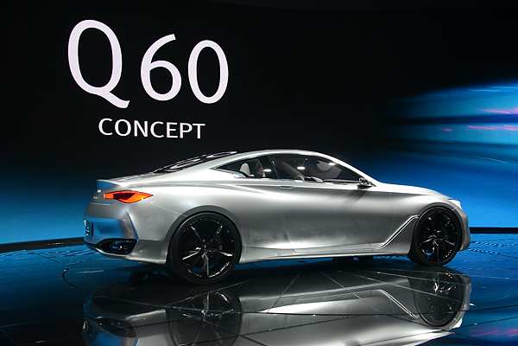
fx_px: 633
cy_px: 173
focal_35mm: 44
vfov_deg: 30.5
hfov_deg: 44.5
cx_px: 259
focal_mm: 44
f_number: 6.3
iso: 800
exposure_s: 1/125
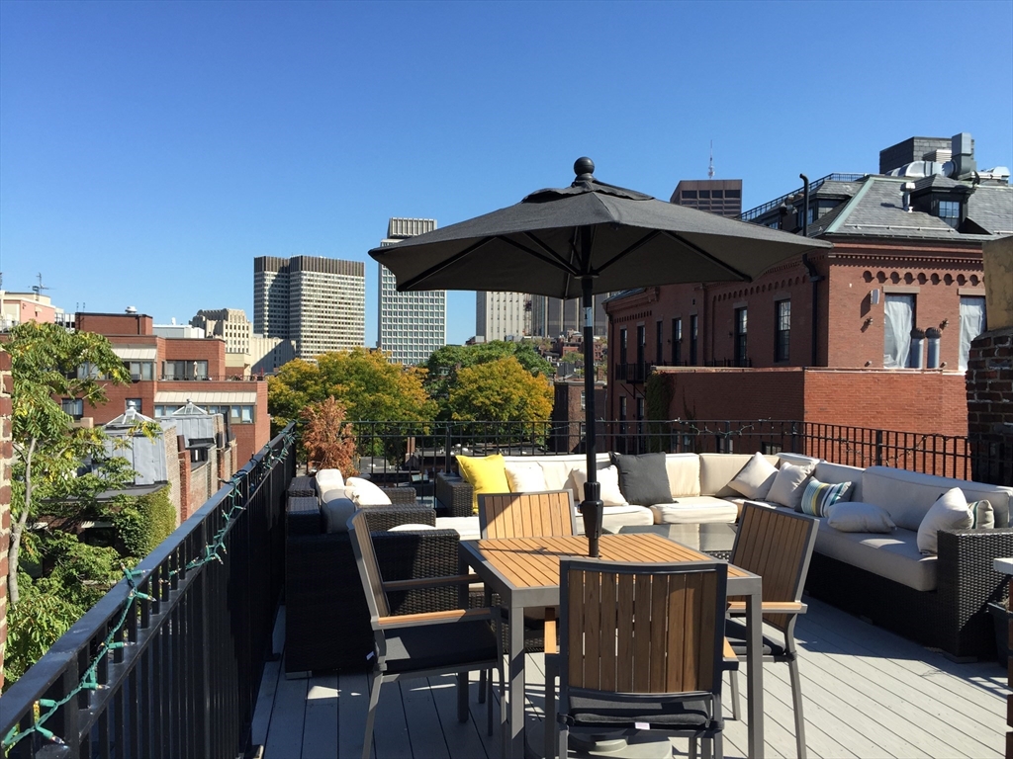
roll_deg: -1.0
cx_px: 506
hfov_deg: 61.7
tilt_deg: -0.4
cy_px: 380
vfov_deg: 48.2
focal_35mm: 29
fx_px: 849
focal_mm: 4.15
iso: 32
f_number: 2.2
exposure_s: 1/1199
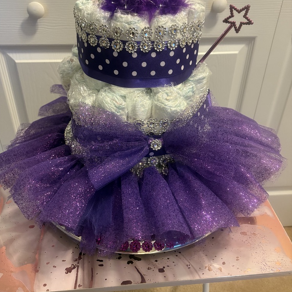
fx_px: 296
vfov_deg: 51.9
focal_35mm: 31
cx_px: 145
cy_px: 107
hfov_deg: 52.5
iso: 500
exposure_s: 1/60
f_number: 1.6
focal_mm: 5.96
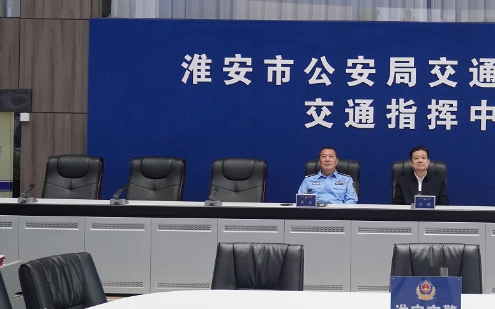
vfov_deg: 17.6
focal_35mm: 74
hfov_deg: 27.2
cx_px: 414
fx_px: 998
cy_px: 111
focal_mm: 25
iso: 1600
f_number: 4.5
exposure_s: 1/160
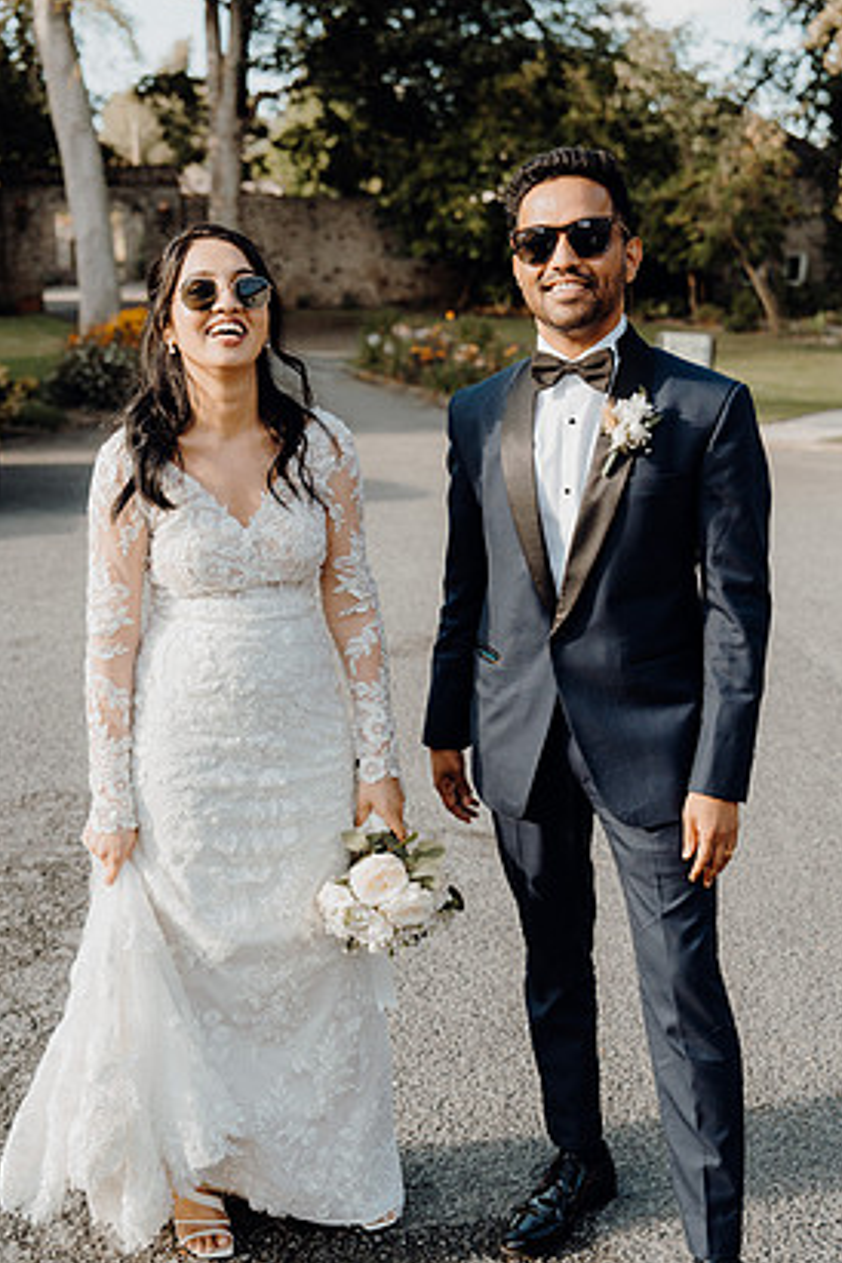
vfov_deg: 42.7
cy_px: 658
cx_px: 427
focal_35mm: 46
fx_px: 1614
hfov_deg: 29.2
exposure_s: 1/400
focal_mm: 42
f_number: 3.5
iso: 125
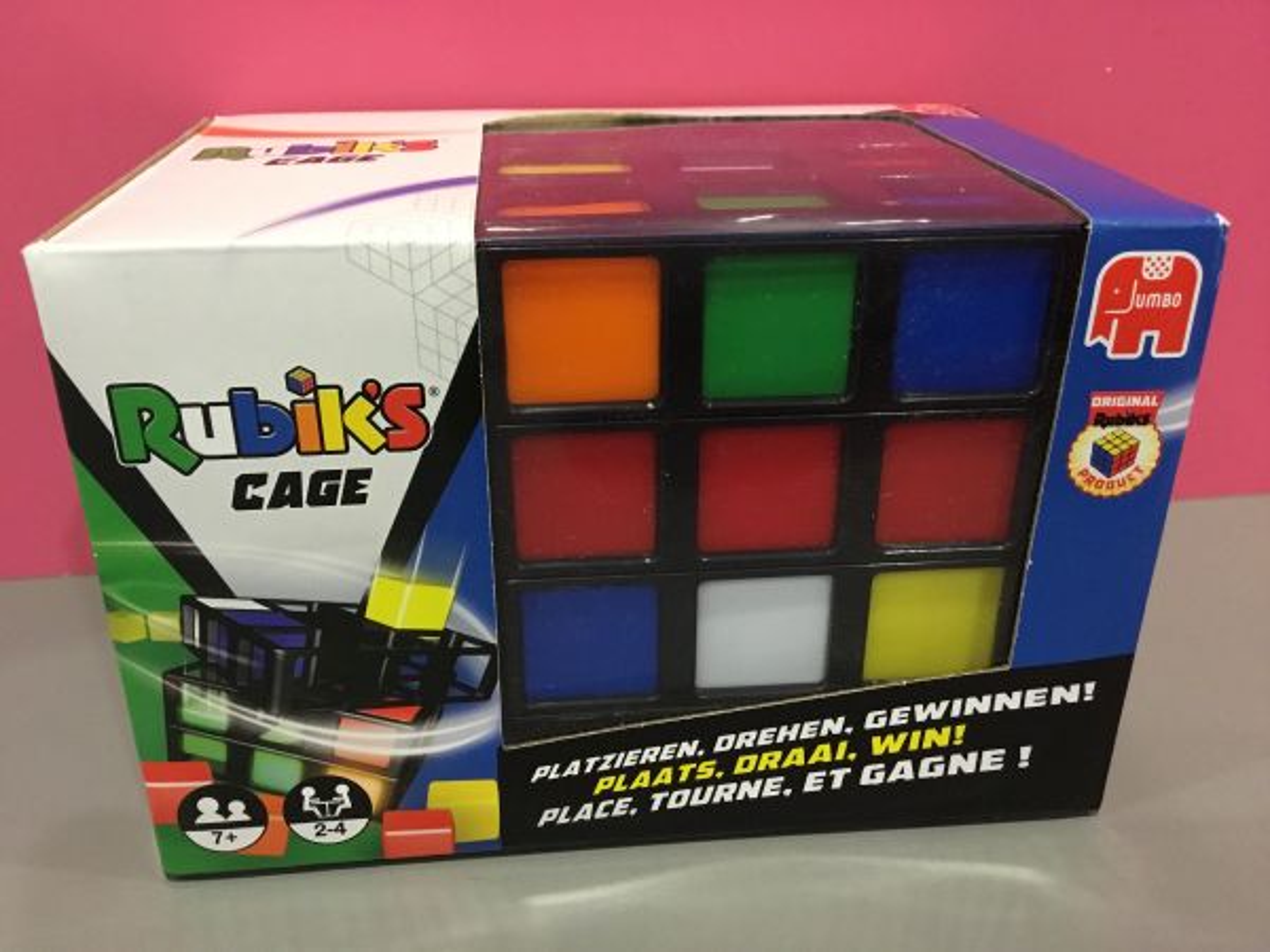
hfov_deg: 58.4
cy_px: 476
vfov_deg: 45.4
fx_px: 1137
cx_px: 635
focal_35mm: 31
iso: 320
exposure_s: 1/17
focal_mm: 3.3
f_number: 2.4
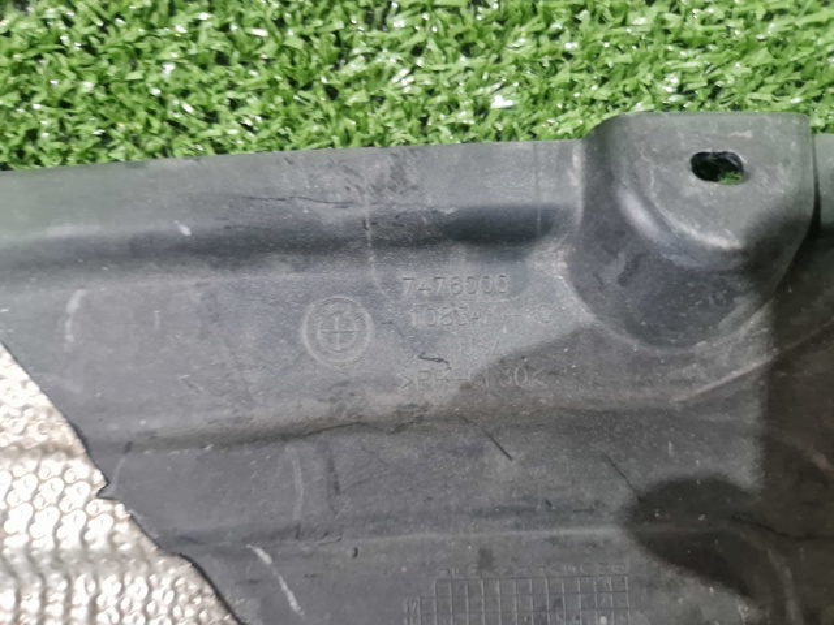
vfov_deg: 58.9
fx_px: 554
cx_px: 417
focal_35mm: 23
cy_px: 312
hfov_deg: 73.9
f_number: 1.8
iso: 640
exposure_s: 1/33
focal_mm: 5.4
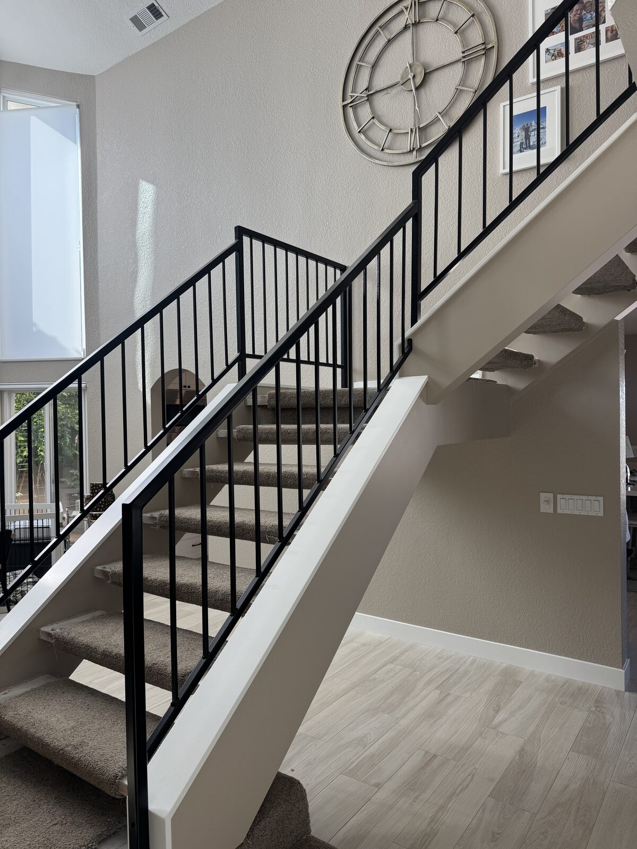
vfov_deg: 71.6
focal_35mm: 24
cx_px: 318
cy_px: 424
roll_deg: +1.3
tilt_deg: -0.9
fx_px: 589
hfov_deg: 56.8
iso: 64
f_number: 1.78
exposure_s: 1/212
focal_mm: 6.76
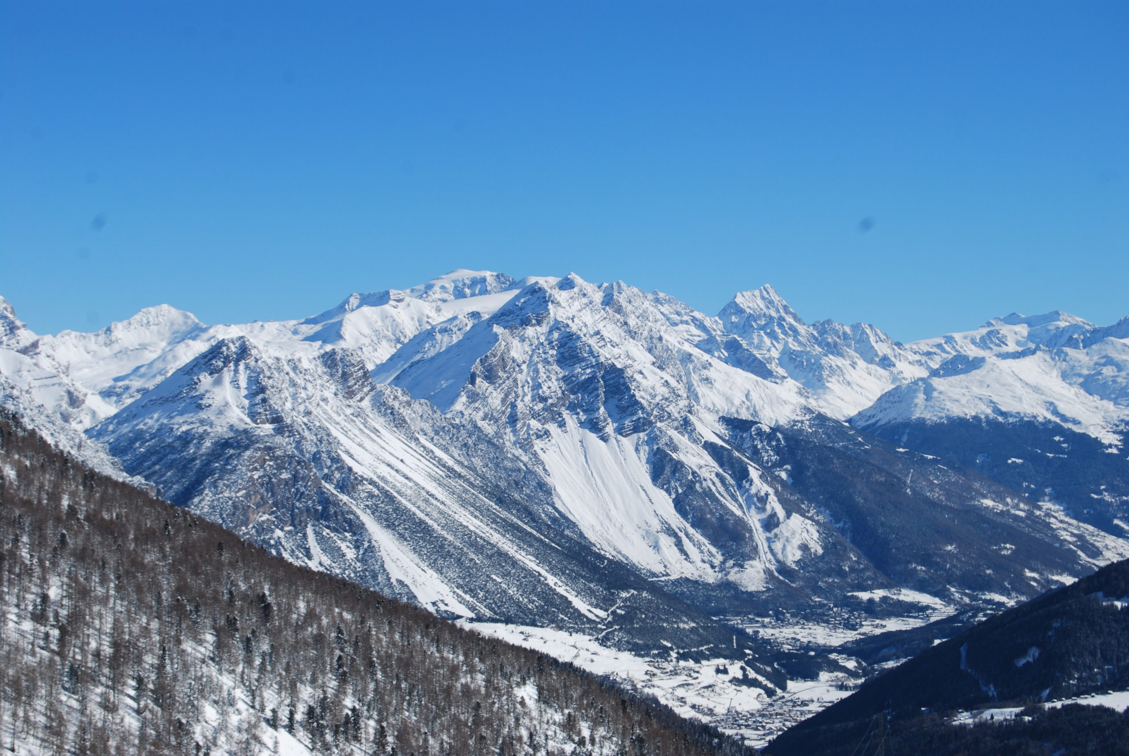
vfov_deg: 18.2
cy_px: 378
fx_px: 2355
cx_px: 564
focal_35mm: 75
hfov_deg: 27.0
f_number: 9
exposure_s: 1/320
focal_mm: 50
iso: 100
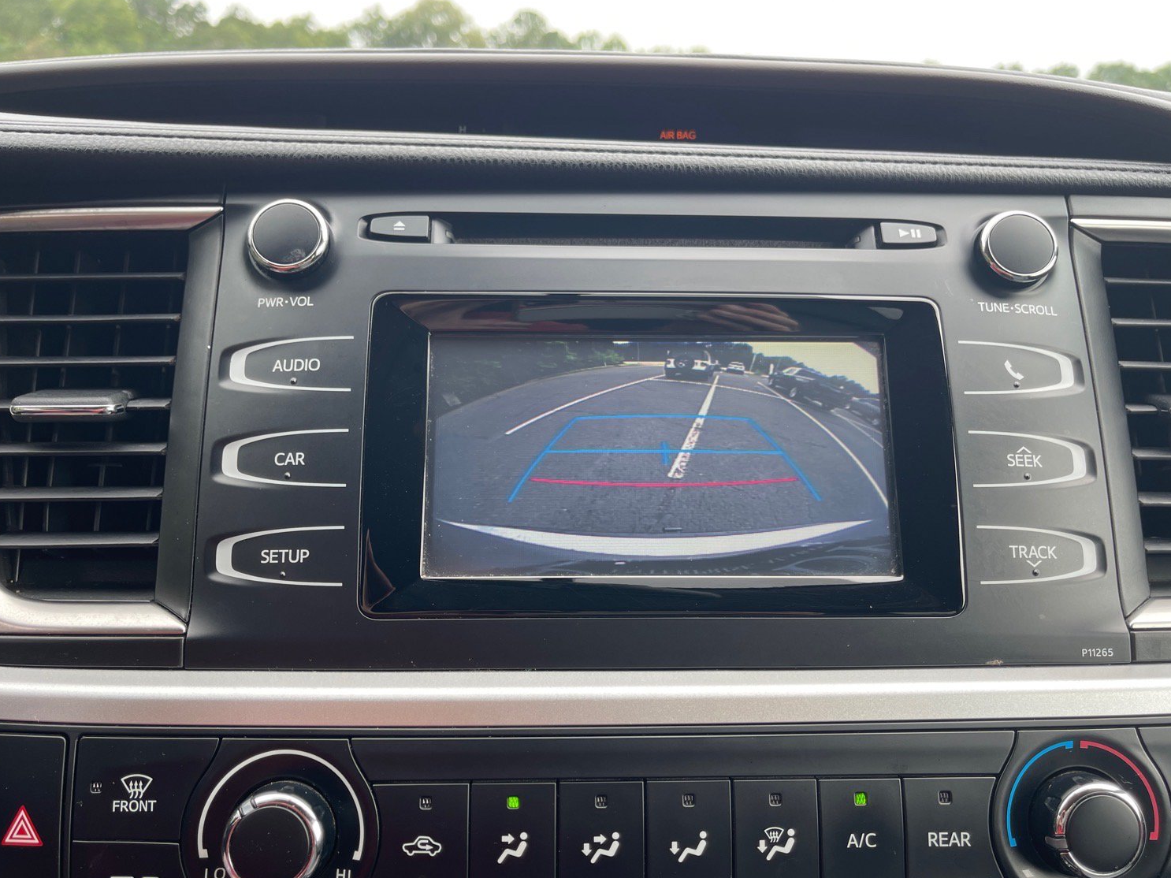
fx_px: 947
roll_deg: -1.7
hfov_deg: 63.5
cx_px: 582
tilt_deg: -17.2
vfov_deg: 49.7
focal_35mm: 28
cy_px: 449
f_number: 1.6
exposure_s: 1/157
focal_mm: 5.1
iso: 32
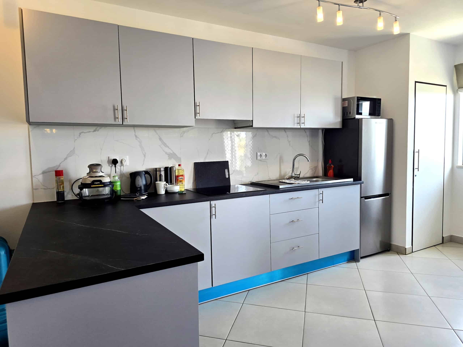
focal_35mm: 23
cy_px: 174
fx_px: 308
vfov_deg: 58.9
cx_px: 232
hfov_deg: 73.9
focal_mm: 6.3
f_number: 1.7
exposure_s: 1/100
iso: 64
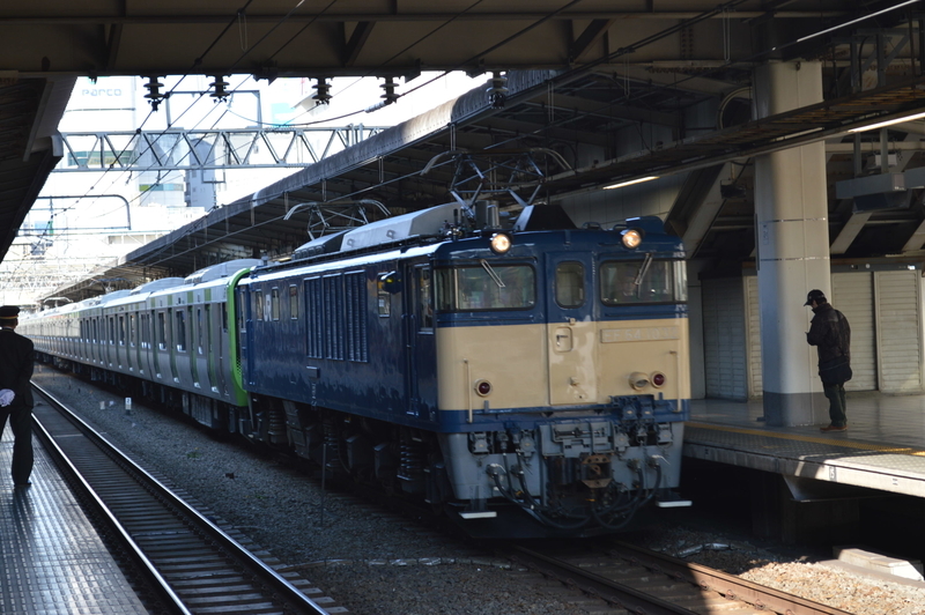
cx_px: 462
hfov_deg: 24.6
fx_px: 2118
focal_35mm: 82
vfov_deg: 16.5
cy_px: 308
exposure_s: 1/125
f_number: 5.6
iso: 180
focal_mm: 55
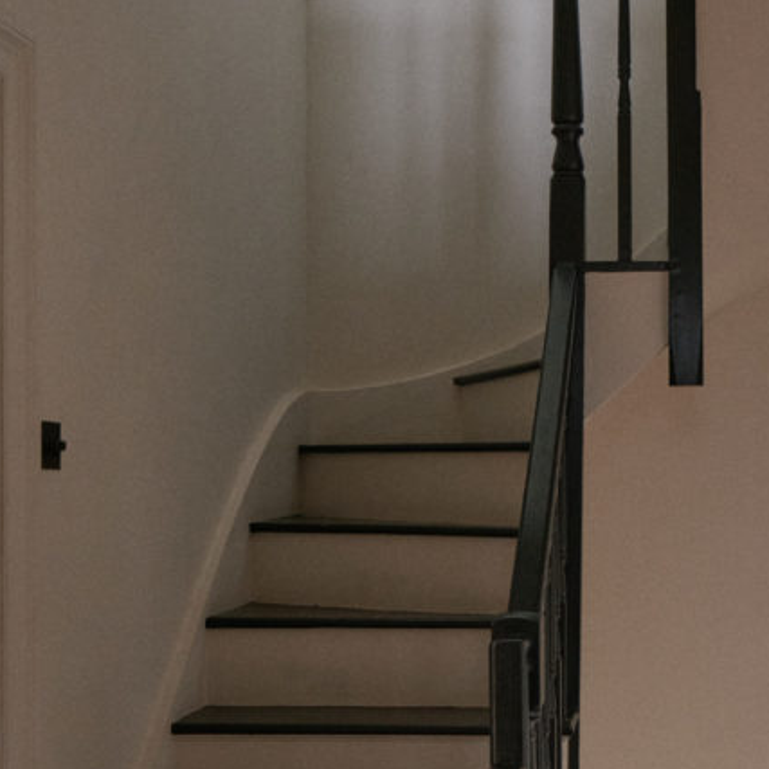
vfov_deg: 30.9
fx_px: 1382
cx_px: 681
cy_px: 488
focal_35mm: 55
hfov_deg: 29.9
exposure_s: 1/25
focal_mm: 16
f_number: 5.6
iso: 1600
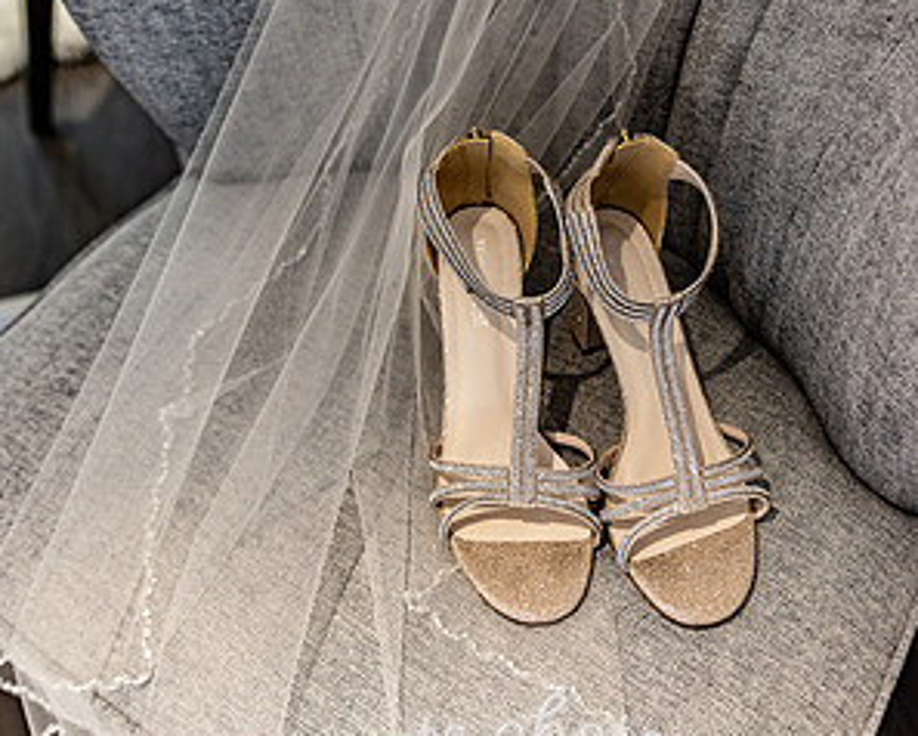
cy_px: 207
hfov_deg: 34.7
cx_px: 457
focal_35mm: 54
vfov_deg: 27.8
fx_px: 1468
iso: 800
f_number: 2.8
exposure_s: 1/160
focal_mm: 38
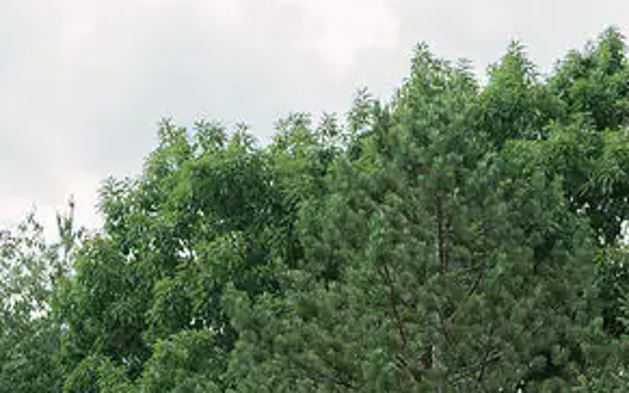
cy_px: 1187
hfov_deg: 10.4
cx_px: 437
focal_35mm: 202
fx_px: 3463
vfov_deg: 6.0
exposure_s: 1/320
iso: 125
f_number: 2.8
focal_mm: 28
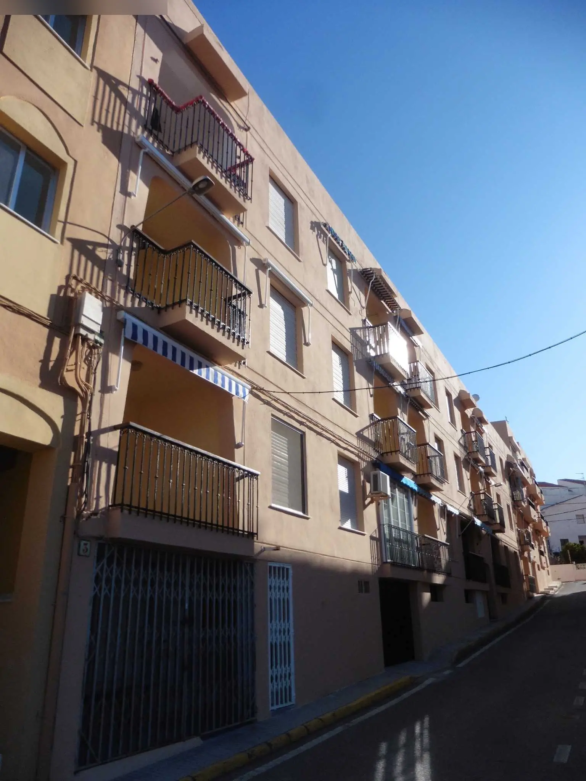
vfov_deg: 71.6
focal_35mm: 24
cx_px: 293
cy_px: 390
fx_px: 542
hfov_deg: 56.8
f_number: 3.3
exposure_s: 1/1250
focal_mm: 4.3
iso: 100
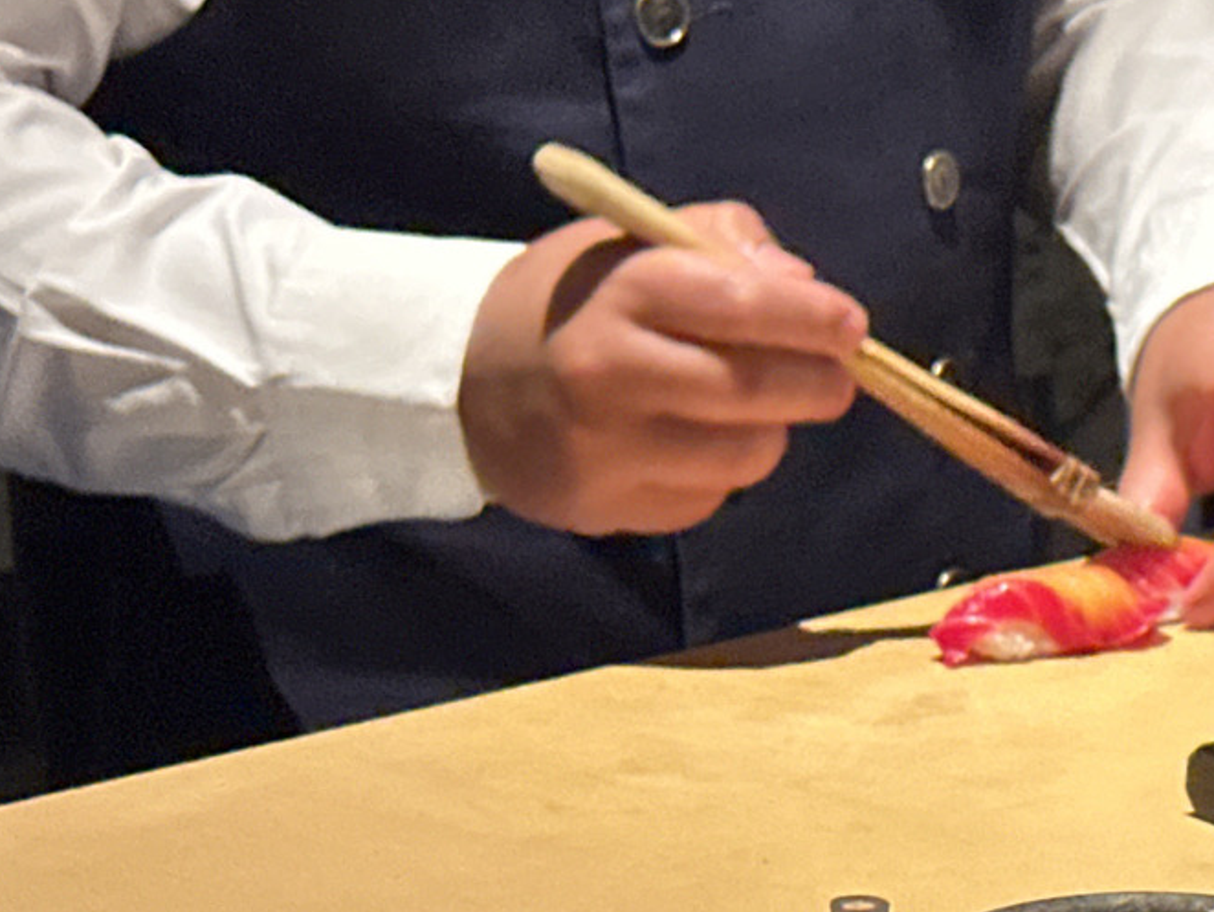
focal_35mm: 145
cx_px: 1075
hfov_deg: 13.5
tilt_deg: -16.6
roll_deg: +0.1
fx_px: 5087
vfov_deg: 10.2
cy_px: 837
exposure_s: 1/40
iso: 500
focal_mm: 6.86
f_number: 1.78
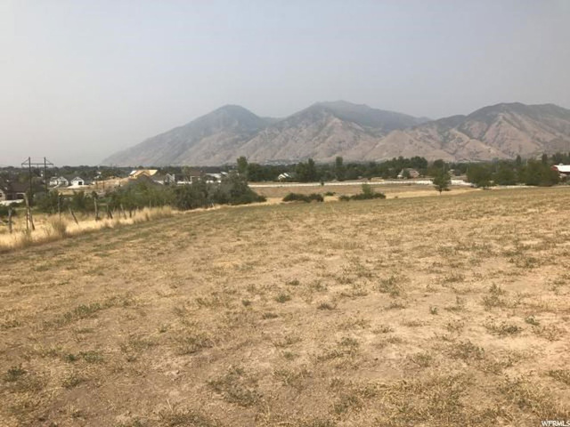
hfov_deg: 63.4
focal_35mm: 28
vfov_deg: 49.7
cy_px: 214
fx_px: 461
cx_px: 285
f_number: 1.8
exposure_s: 1/3690
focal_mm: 3.99
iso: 20
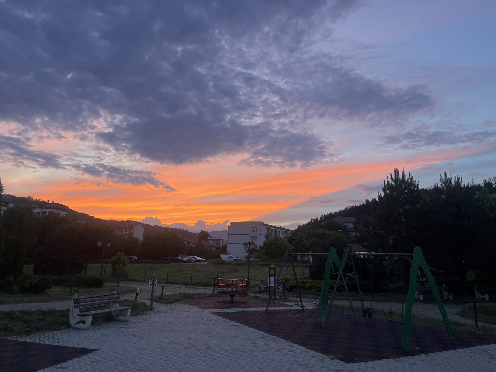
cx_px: 248
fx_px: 373
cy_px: 186
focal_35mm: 26
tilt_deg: +11.1
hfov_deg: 67.3
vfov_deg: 53.1
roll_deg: -2.8
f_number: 1.6
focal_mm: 5.1
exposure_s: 1/121
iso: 125
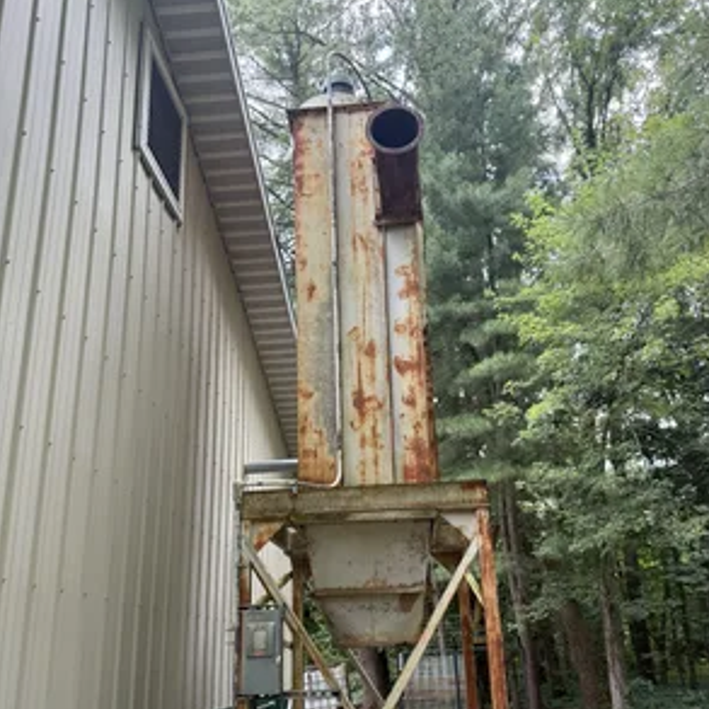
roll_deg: +0.8
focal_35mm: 29
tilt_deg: +16.2
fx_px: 672
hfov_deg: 55.6
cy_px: 457
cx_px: 361
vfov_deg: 54.8
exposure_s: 1/461
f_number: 1.78
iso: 100
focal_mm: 6.76
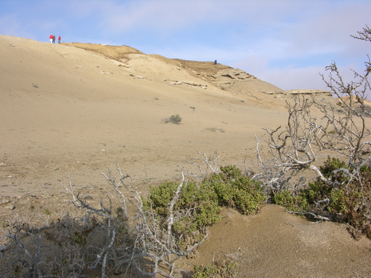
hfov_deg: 52.6
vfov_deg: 40.7
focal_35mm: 35
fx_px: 375
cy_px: 139
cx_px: 186
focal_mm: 8.9
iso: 50
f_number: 6.3
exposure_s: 1/198
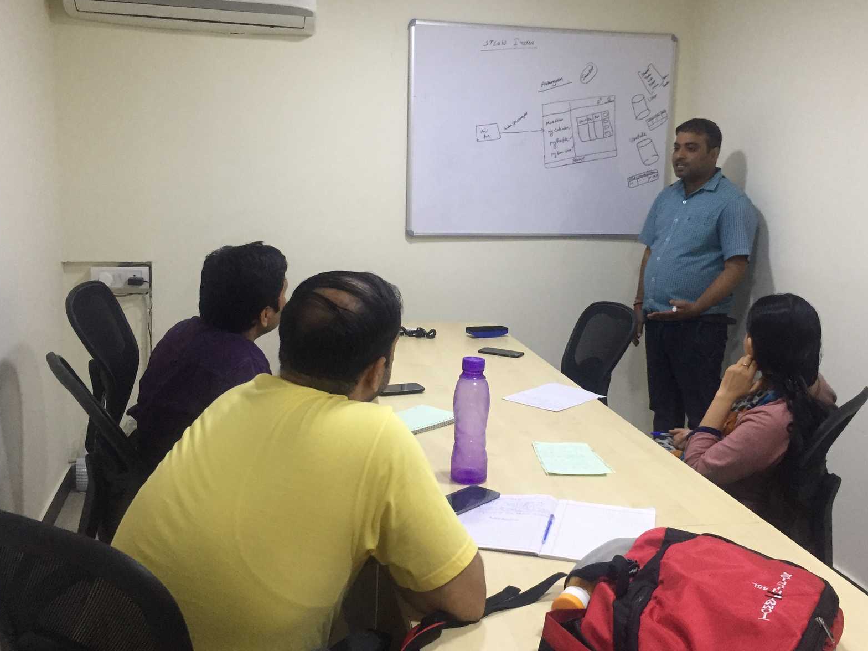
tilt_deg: -9.5
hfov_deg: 50.1
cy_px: 313
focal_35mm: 37
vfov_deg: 38.7
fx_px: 928
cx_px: 466
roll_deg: -2.4
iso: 200
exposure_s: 1/33
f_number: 2.2
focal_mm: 4.15
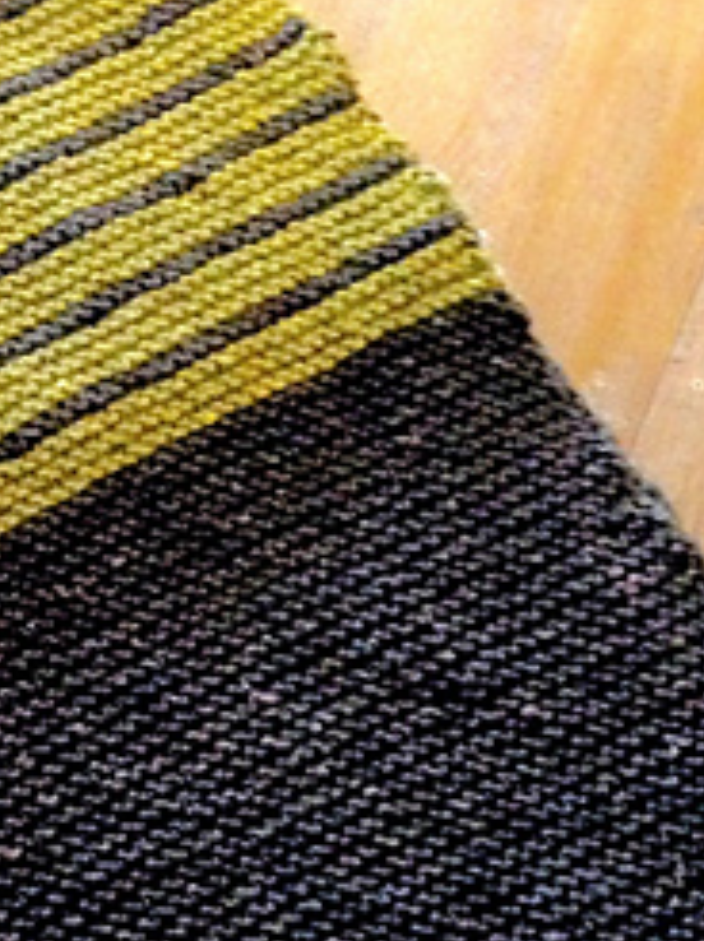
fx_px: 2336
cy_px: 497
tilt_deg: -67.2
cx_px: -142
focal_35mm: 86
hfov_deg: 16.4
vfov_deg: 22.8
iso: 640
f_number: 2.4
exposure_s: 1/15
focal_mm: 4.12
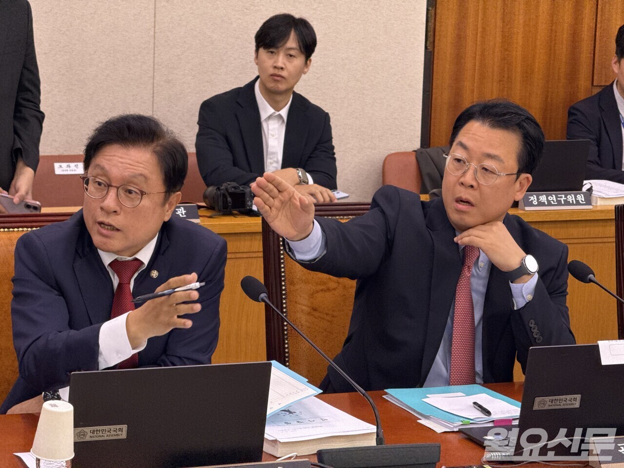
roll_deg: -1.2
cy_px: 234
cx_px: 312
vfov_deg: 12.3
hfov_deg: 16.4
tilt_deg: -8.8
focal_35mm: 120
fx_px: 2163
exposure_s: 1/60
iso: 320
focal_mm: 15.66
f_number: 2.8
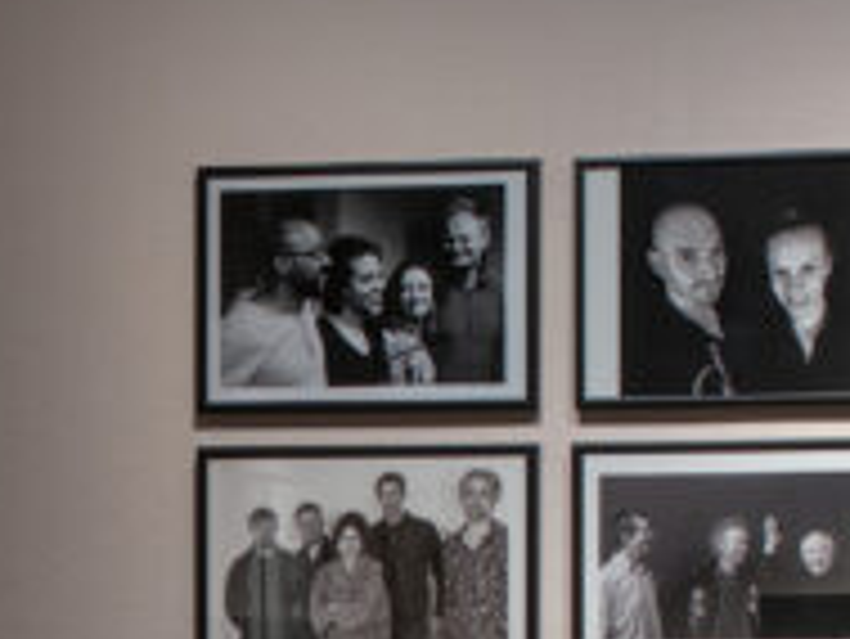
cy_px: 832
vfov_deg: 6.2
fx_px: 5848
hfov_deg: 8.2
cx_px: -103
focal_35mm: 238
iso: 800
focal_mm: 55
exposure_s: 1/80
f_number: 6.3
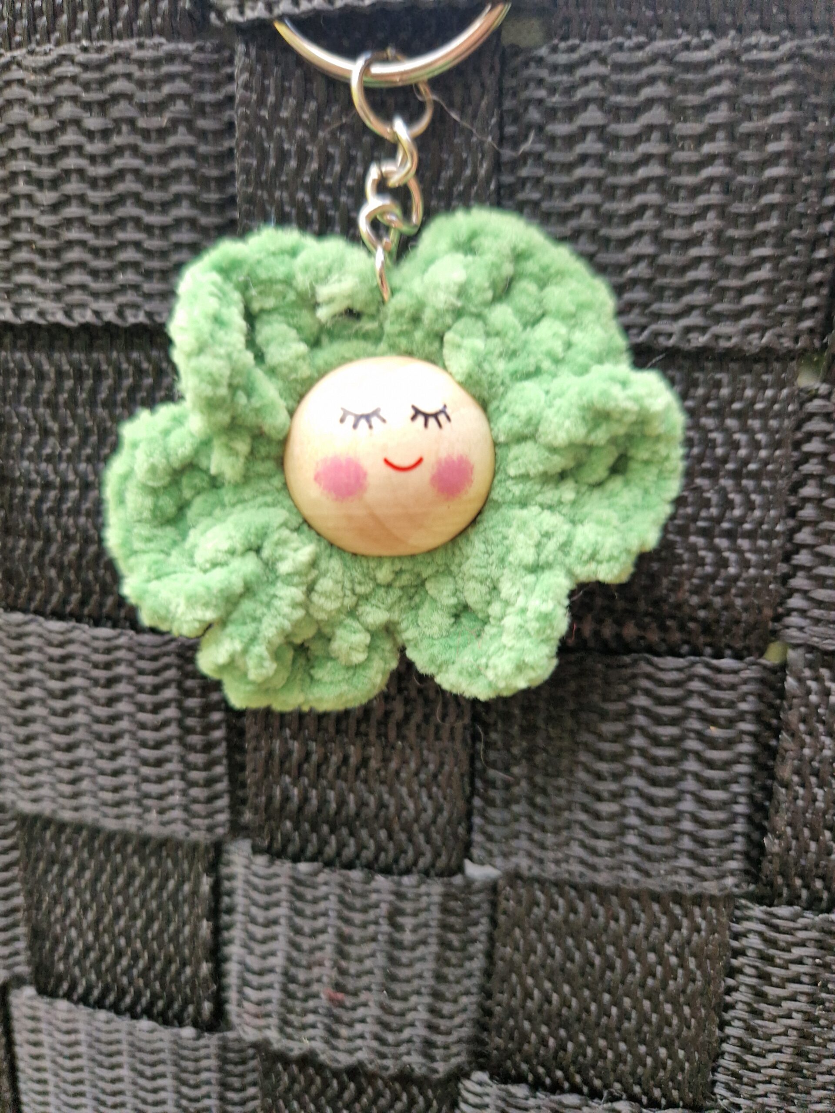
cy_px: 556
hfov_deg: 58.9
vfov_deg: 73.9
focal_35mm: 23
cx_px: 418
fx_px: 740
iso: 64
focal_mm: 5.4
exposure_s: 1/180
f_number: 1.8
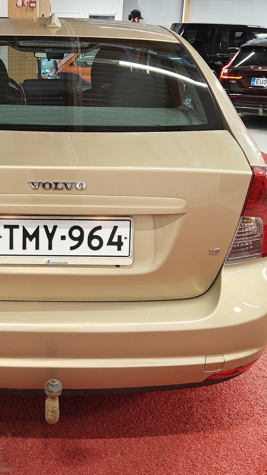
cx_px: 53
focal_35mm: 44
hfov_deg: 26.6
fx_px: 554
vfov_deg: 46.4
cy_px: 238
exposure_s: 1/63
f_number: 1.8
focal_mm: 5.59
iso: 125
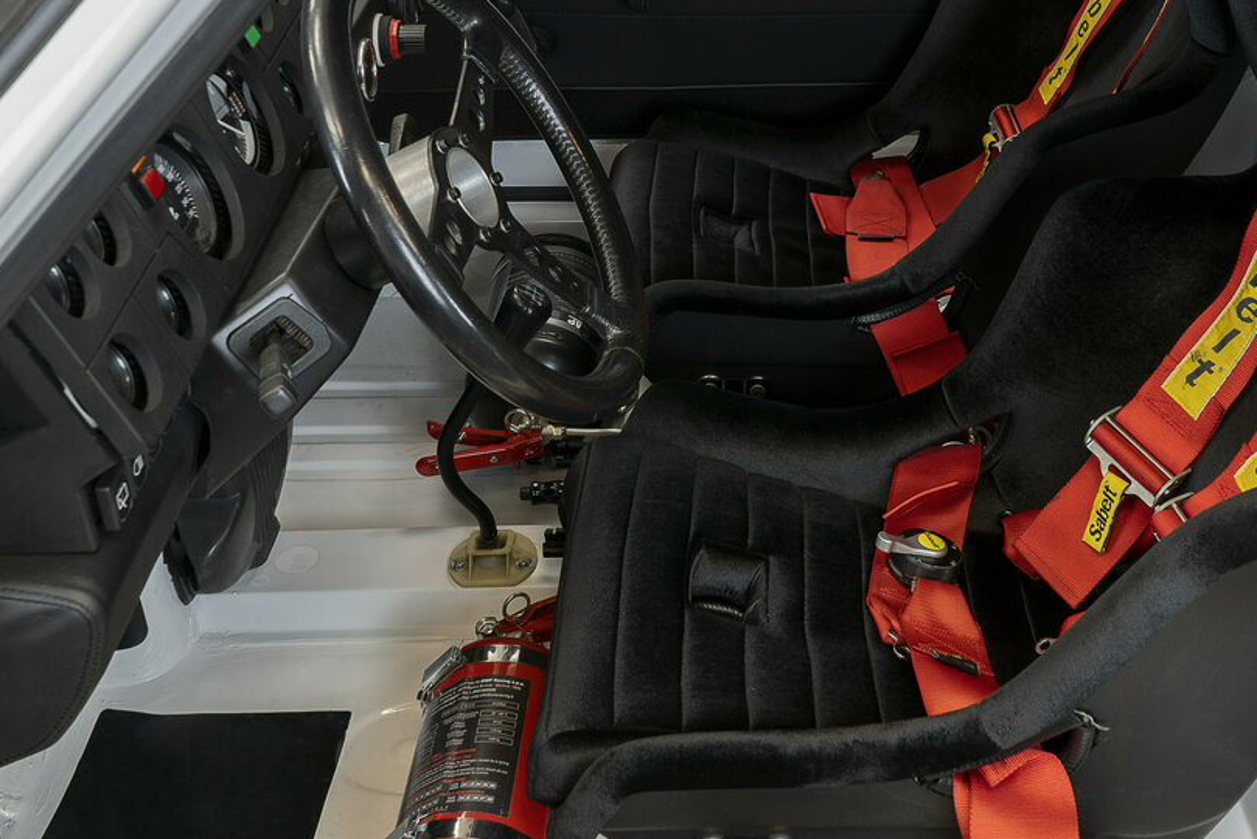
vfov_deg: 31.0
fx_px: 1502
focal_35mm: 43
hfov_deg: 45.0
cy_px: 277
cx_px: 789
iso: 250
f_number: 10
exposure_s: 1.3
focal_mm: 29
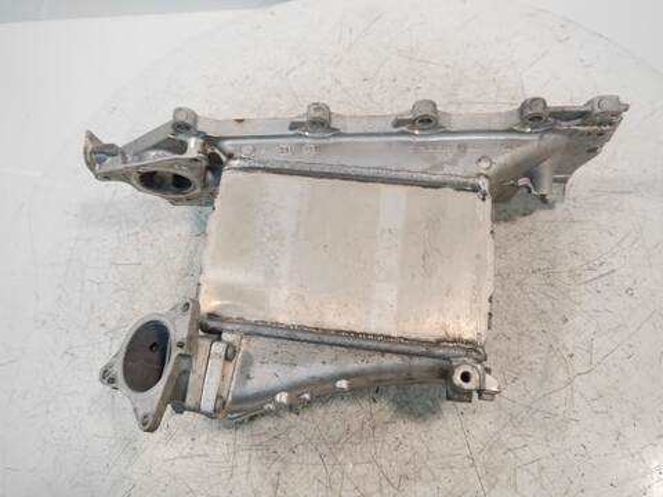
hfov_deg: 63.4
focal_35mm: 28
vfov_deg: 49.7
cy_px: 248
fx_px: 536
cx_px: 332
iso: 640
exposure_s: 1/125
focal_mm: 14
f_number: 3.5
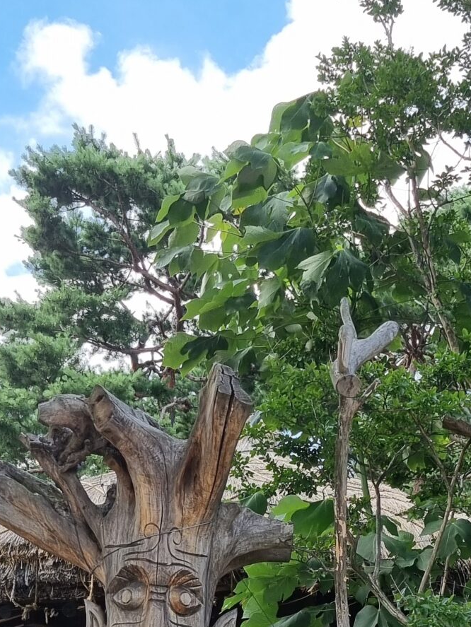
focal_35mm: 75
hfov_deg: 19.5
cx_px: 352
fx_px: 1360
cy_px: 699
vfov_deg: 24.2
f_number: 1.8
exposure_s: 1/1040
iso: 50
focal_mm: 5.4
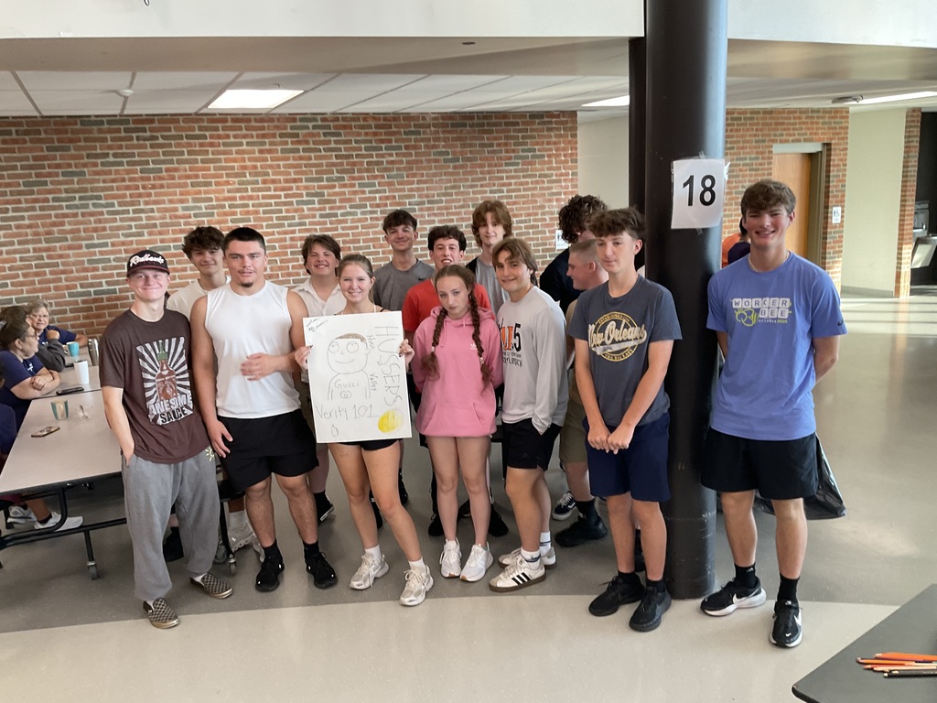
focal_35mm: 29
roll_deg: +0.2
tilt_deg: -11.3
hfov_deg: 61.7
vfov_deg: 48.2
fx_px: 785
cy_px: 352
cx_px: 468
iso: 50
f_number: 1.8
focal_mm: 3
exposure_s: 1/60
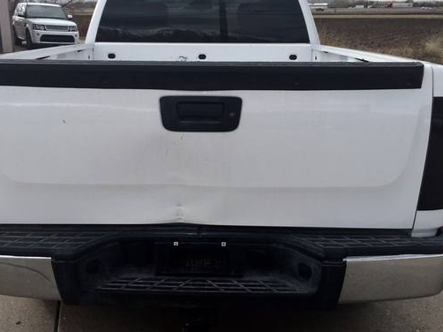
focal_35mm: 37
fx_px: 473
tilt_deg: -15.9
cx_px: 200
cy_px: 153
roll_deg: -1.1
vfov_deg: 38.6
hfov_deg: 50.1
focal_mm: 4.15
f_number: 2.2
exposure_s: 1/1068
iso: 32
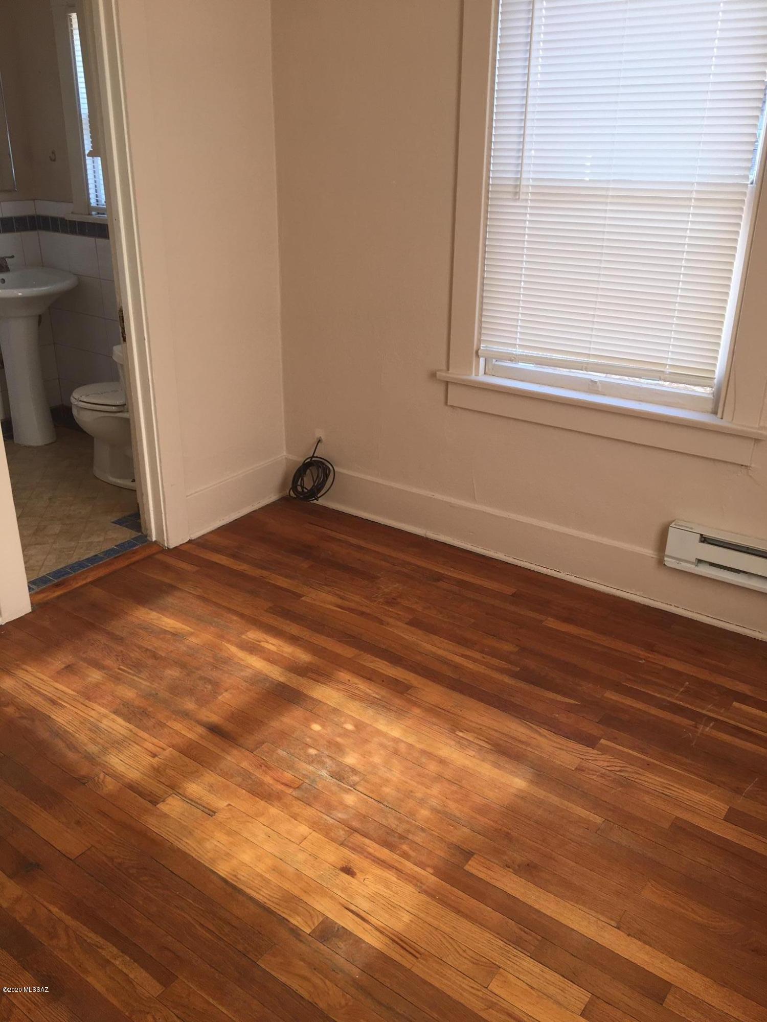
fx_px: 857
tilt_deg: -24.0
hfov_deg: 48.2
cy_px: 511
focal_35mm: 29
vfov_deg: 61.7
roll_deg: -0.1
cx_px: 384
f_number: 2.2
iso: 25
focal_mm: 4.15
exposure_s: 1/60
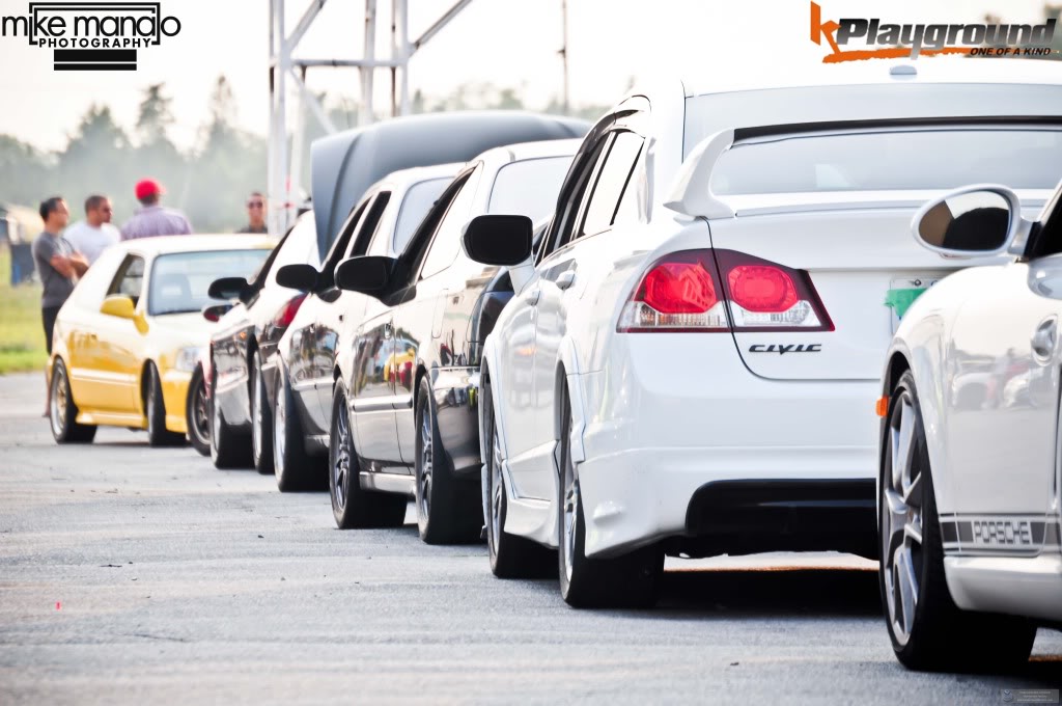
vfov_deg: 4.6
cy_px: 353
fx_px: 8839
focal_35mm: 300
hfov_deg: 6.9
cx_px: 531
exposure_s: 1/80
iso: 200
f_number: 8
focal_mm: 200
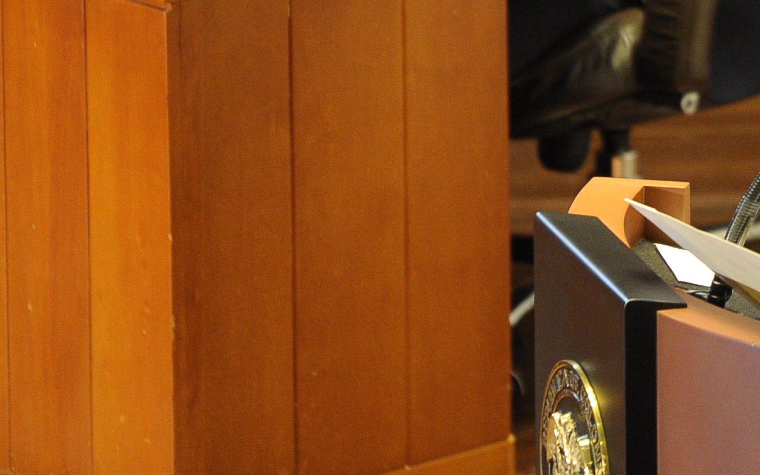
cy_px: -234
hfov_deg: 3.3
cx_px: 807
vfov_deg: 2.0
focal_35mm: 642
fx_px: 13299
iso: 3200
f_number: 2.8
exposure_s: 1/160
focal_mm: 200
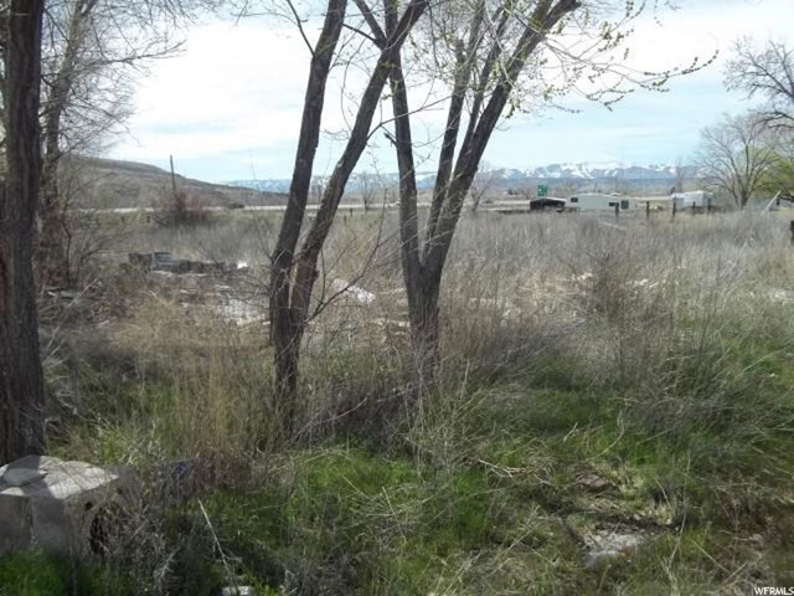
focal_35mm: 32
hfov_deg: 56.8
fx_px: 734
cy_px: 298
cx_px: 397
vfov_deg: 44.2
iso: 64
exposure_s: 1/100
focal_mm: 5.7
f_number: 8.8
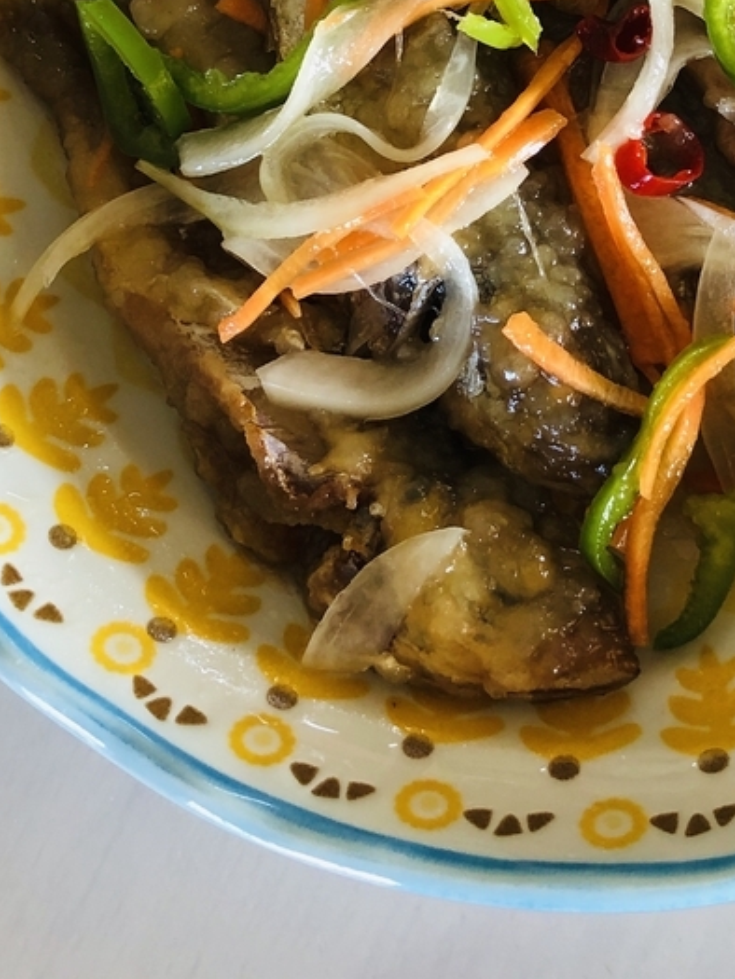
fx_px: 1811
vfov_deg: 28.7
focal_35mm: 64
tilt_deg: -71.5
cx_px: 649
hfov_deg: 22.4
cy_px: 50
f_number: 1.8
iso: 40
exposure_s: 1/20
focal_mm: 4
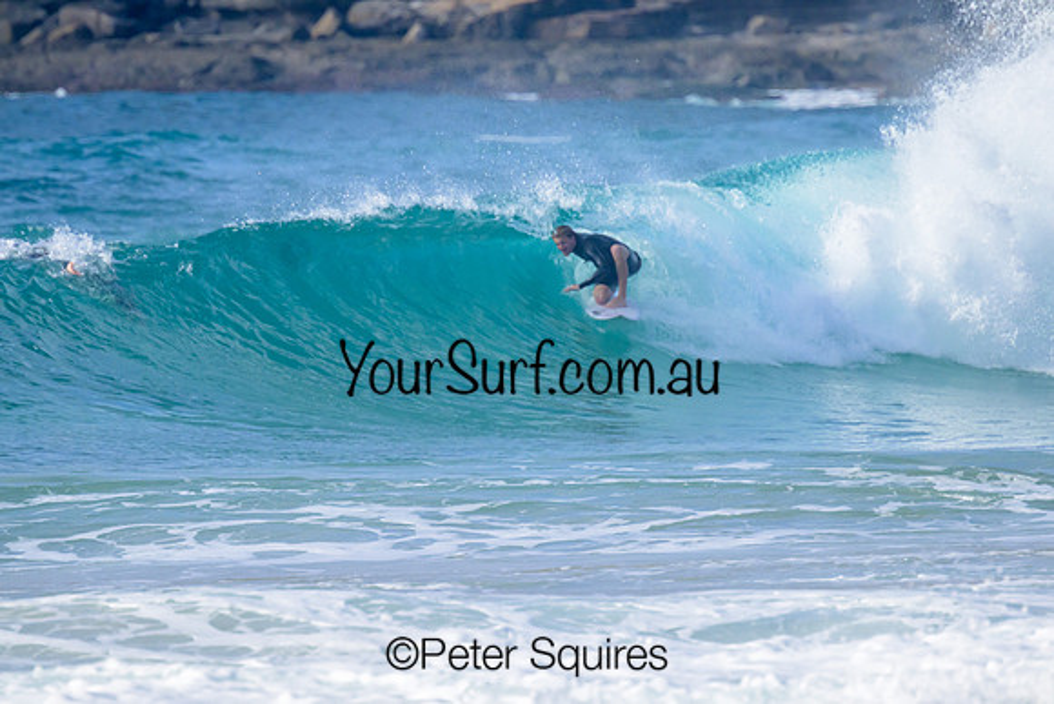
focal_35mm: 820
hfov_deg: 2.5
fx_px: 24024
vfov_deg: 1.7
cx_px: 527
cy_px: 352
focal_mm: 800
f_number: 11
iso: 1250
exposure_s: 1/2000
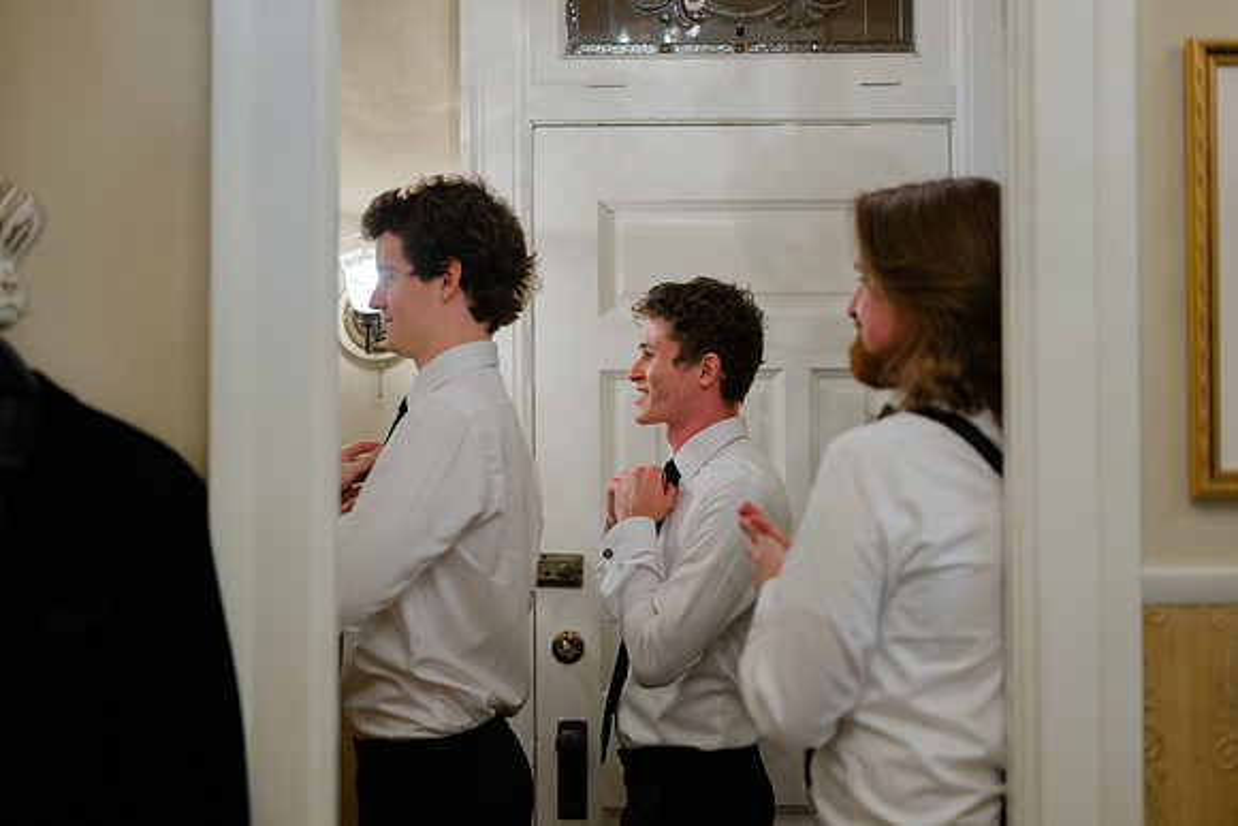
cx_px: 619
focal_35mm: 52
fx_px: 1784
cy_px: 413
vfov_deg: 26.1
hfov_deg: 38.3
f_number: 1.8
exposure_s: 1/125
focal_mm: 50
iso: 200
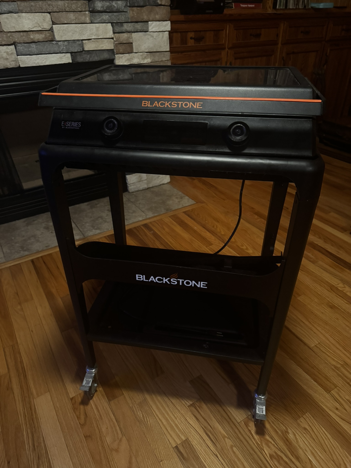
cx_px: 176
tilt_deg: -33.9
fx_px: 324
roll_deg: +1.4
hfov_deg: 56.8
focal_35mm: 24
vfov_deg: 71.6
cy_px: 234
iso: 1600
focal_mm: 6.76
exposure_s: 1/30
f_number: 1.78
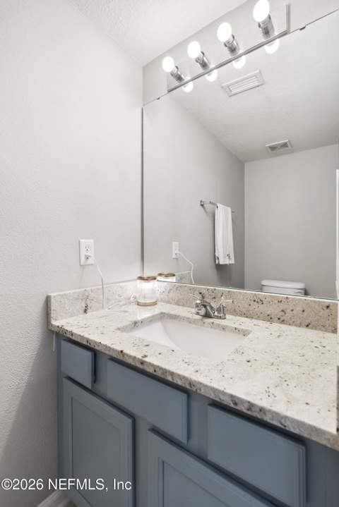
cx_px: 170
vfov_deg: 96.7
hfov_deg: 73.8
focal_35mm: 16
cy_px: 254
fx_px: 226
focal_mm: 16
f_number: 5.6
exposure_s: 1/30
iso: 800
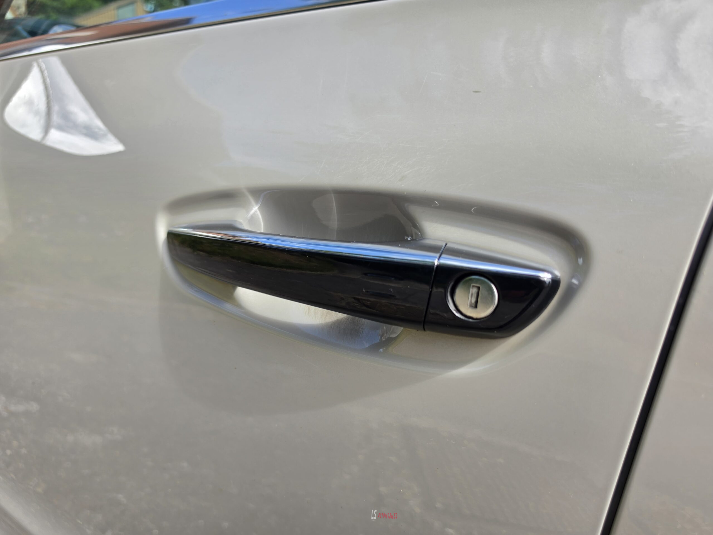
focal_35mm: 23
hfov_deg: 73.9
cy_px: 268
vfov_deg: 58.9
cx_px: 356
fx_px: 474
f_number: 1.4
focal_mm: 6.5
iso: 10
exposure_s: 1/221
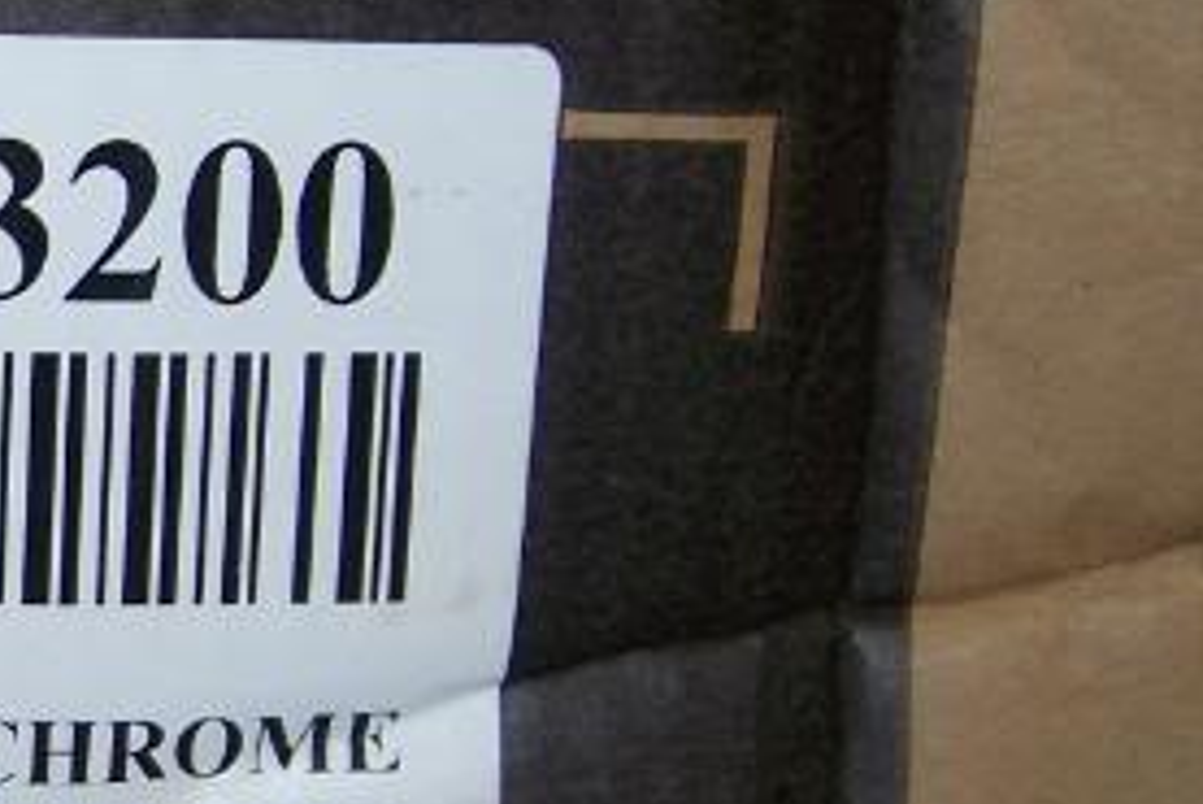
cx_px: -495
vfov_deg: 12.7
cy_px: 439
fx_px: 3611
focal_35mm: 108
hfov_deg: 17.4
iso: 80
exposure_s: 1/60
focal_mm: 6.2
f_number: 2.8
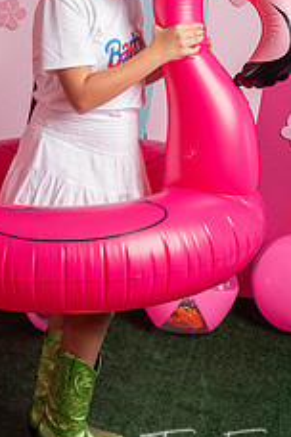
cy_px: 96
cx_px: 59
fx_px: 885
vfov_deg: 27.2
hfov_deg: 18.5
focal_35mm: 73
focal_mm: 37
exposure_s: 1/100
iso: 250
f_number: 7.1
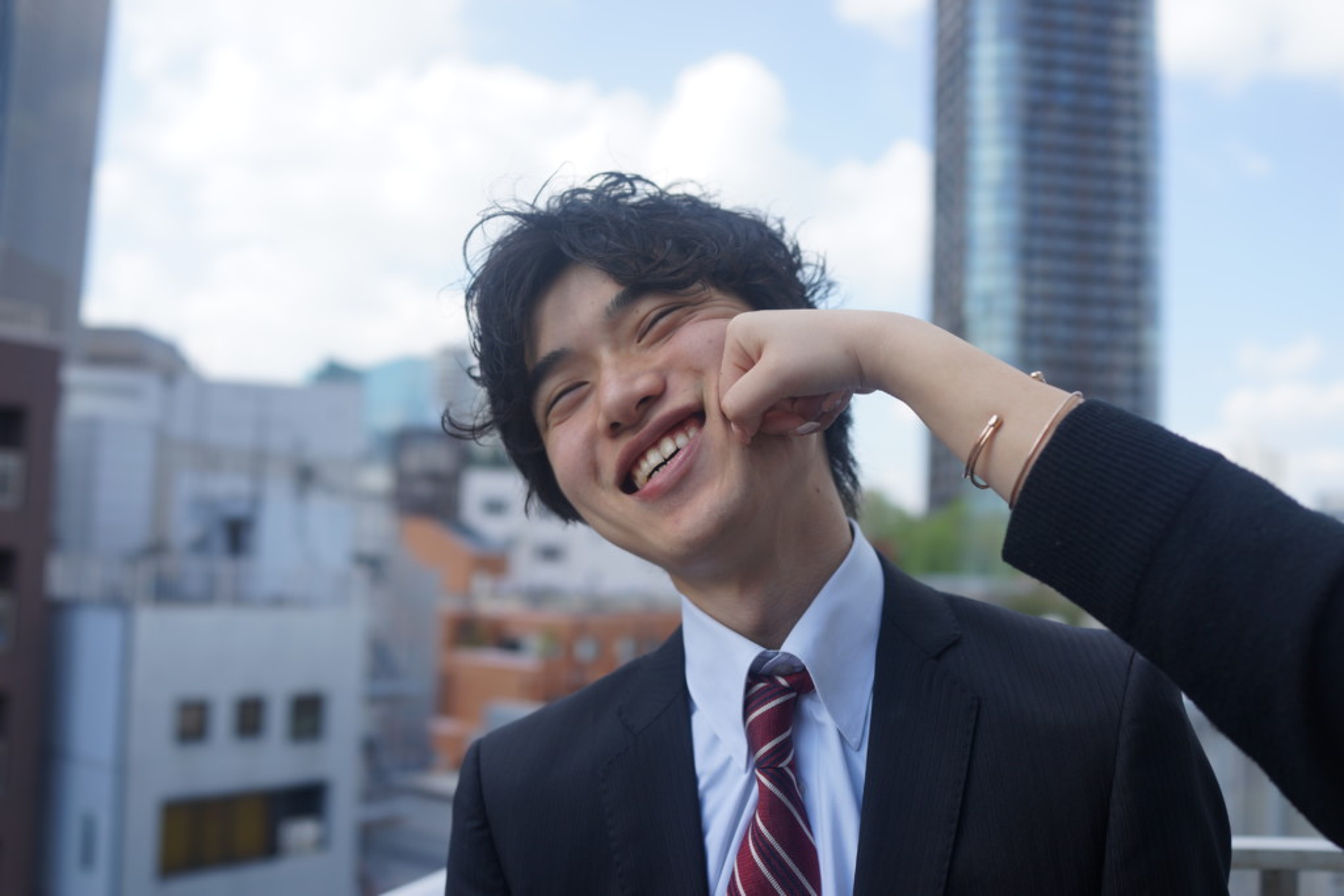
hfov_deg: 54.4
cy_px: 448
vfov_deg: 37.9
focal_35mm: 35
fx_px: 1307
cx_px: 672
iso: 100
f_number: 2.8
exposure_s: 1/1000
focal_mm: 35
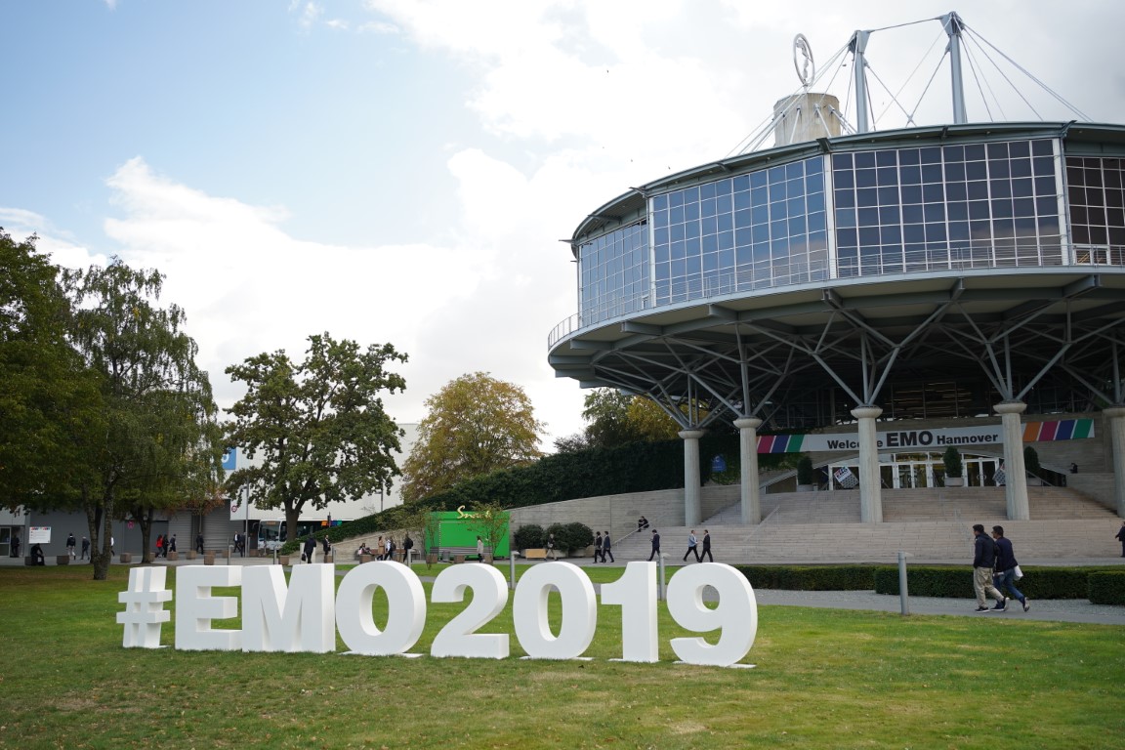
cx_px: 562
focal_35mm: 35
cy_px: 375
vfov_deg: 37.9
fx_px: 1094
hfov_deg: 54.4
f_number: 3.2
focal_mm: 35
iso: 100
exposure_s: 1/200
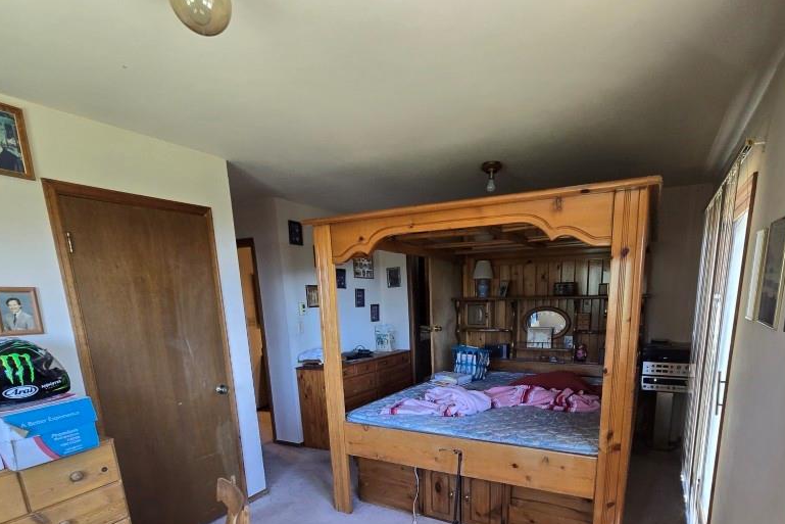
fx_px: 393
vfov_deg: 63.7
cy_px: 389
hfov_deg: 89.7
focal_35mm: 18
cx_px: 435
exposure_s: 1/60
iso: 125
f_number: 2.2
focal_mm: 2.2
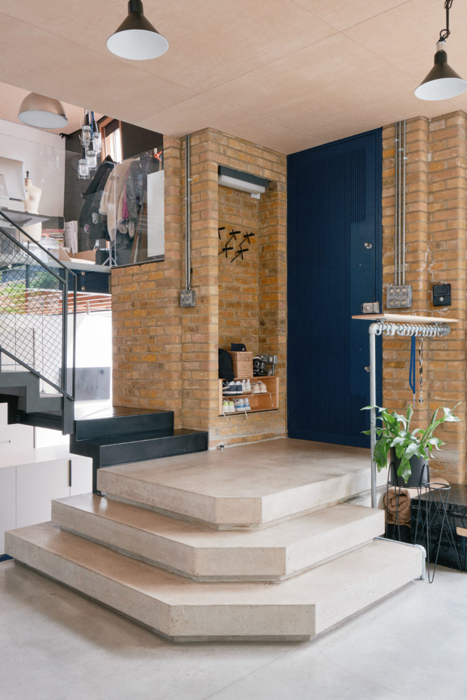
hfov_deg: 45.0
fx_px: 564
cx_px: 234
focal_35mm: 29
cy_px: 350
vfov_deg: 63.7
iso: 160
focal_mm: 19.4
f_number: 11
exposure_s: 1.3
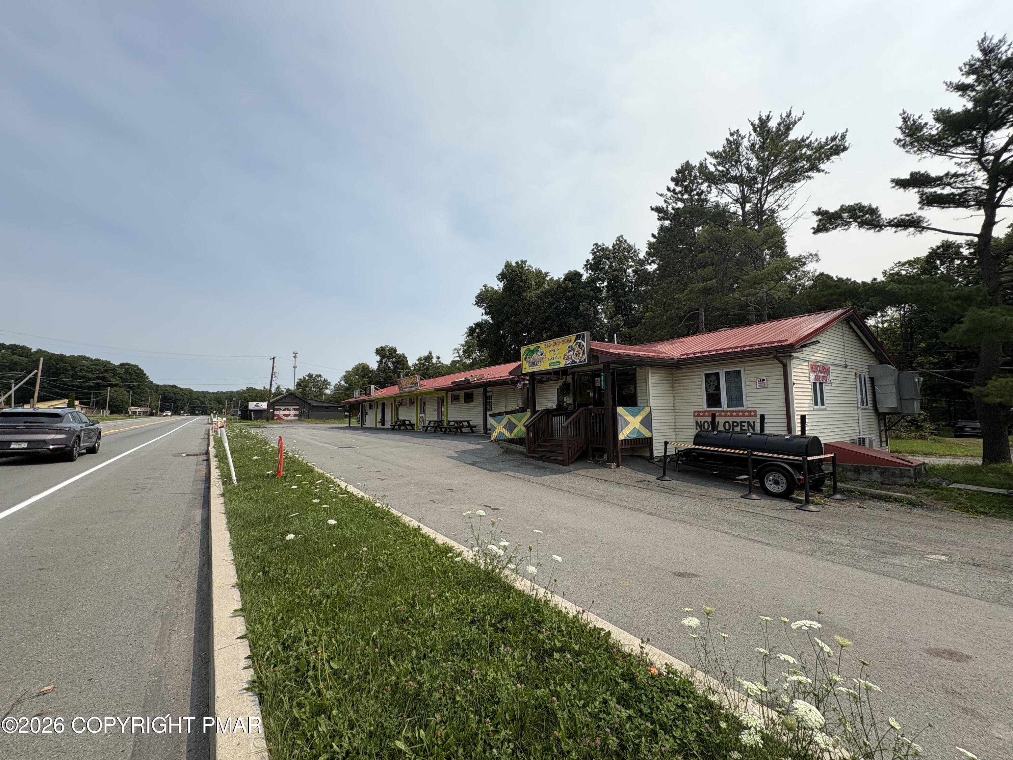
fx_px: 410
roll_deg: +1.0
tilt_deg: +5.6
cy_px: 380
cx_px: 506
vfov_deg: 85.7
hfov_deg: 102.1
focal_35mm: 14
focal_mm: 2.22
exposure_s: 1/2028
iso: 40
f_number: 2.2
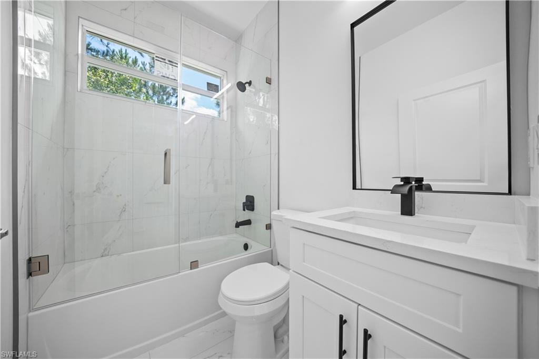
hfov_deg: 112.6
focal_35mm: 12
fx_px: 180
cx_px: 270
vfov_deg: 90.0
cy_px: 180
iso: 800
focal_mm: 12
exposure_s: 1/50
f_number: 5.6
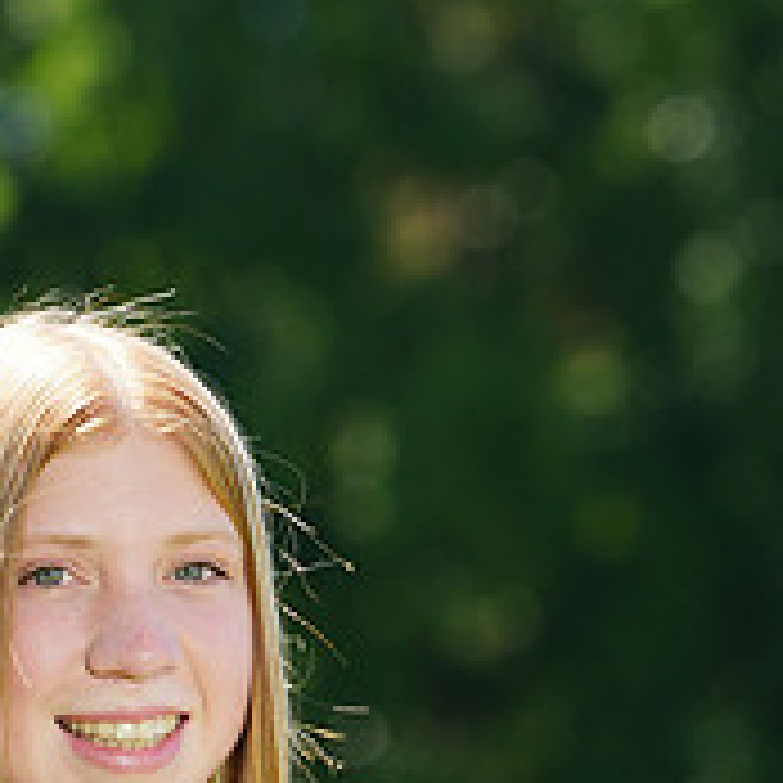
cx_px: 86
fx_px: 21701
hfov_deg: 2.1
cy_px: 1030
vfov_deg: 2.1
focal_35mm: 848
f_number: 10
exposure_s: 1/160
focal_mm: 300
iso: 200
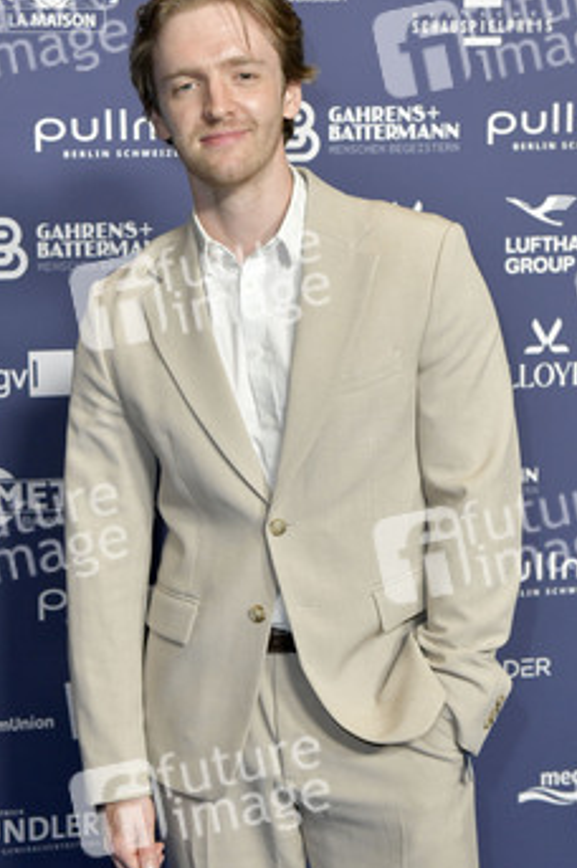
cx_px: 273
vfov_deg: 35.7
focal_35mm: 56
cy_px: 418
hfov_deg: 24.1
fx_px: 1349
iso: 2000
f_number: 6.3
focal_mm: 48
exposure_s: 1/250
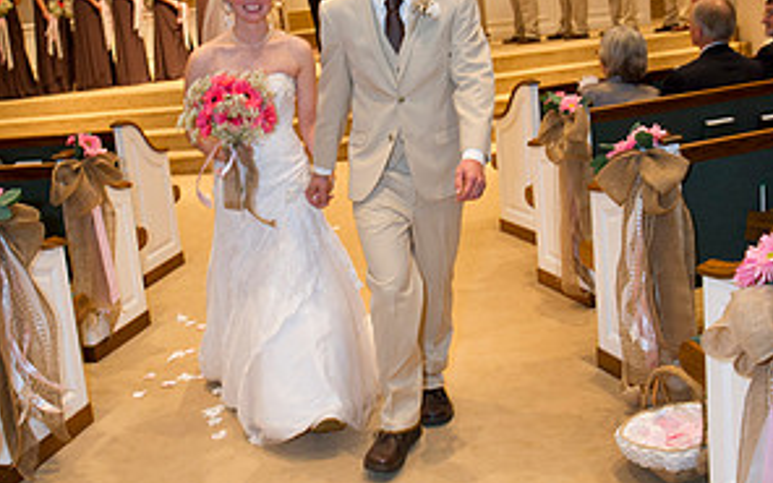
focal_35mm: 48
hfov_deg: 41.8
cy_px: 149
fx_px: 1011
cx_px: 388
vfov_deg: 26.7
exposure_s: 1/125
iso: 1600
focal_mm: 31
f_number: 4.5
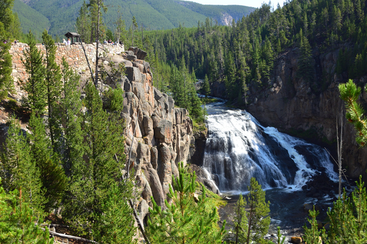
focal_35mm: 42
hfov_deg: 46.4
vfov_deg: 31.9
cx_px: 184
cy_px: 122
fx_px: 428
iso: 250
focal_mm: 28
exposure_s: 1/1000
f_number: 4.2
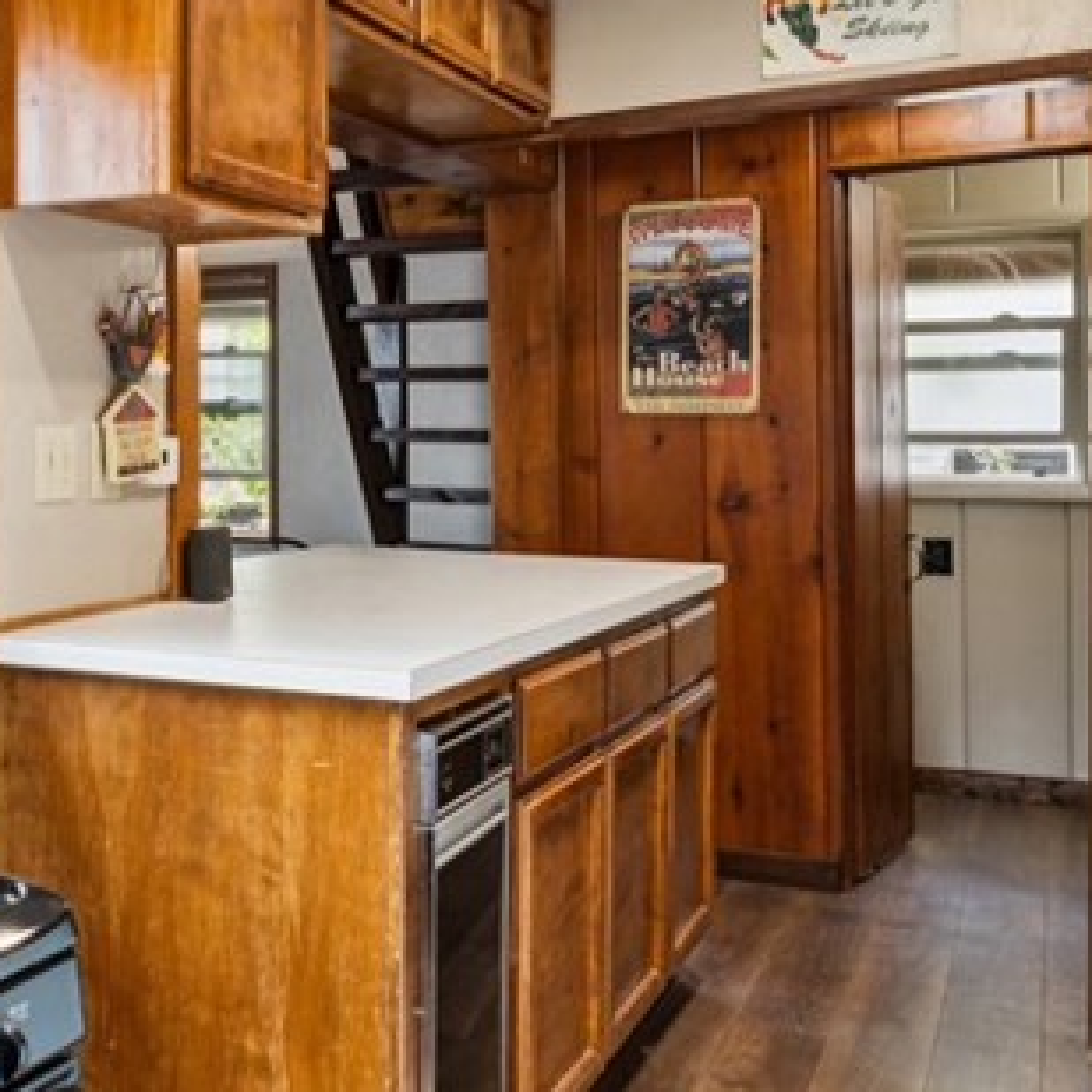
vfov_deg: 37.0
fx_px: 1626
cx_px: -163
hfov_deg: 31.9
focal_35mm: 46
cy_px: 435
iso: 100
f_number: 13
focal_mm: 16.2
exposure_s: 1
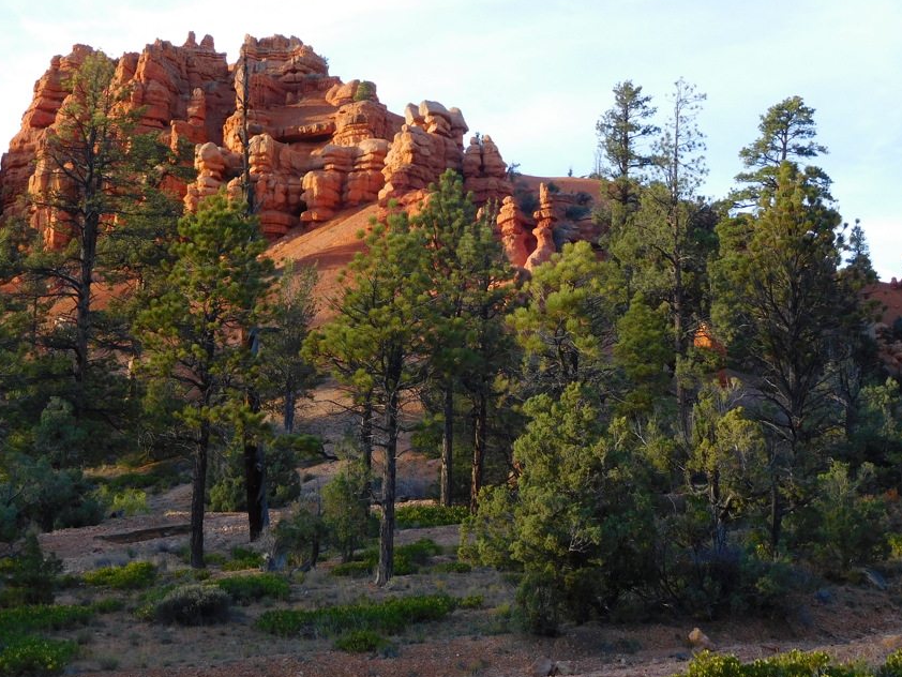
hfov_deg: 33.8
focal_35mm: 57
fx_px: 1486
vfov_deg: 25.6
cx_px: 426
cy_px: 280
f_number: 4
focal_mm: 8
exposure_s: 1/125
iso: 125
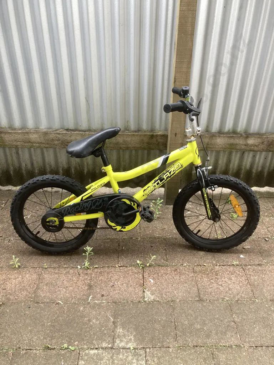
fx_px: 296
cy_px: 182
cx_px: 137
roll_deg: -2.0
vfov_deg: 63.4
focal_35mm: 28
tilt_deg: -31.2
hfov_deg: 49.7
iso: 40
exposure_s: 1/121
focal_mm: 3.99
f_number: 1.8
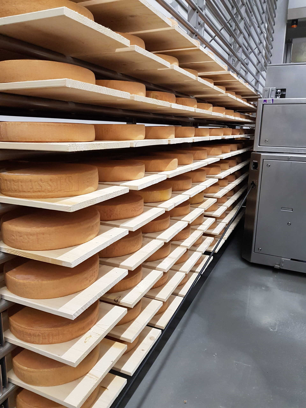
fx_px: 306
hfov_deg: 53.1
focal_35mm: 26
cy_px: 204
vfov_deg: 67.3
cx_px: 153
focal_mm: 4.2
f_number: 1.7
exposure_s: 1/50
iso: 200
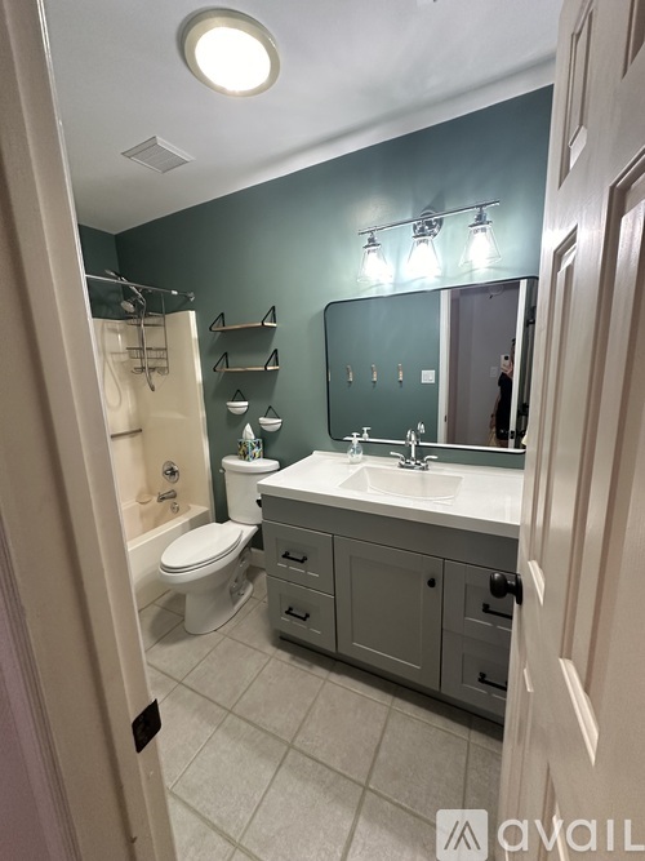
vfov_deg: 102.1
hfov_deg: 85.7
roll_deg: +2.8
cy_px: 430
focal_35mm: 14
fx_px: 348
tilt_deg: -11.3
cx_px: 322
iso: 250
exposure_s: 1/120
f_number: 2.2
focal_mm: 2.22
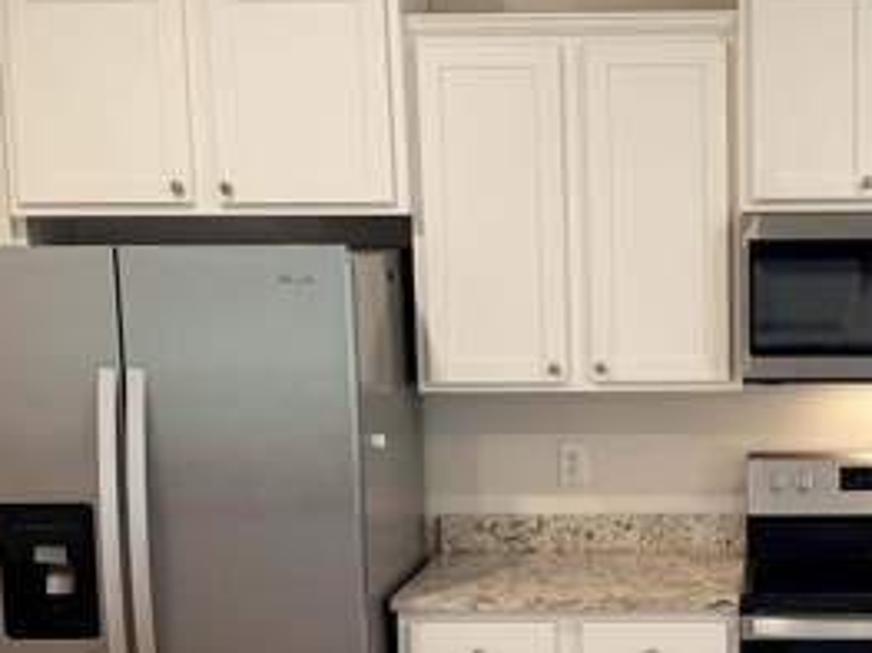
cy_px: 447
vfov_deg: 20.1
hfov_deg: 26.0
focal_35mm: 73
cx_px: 743
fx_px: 1838
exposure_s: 1/120
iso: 250
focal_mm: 6.76
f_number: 1.78
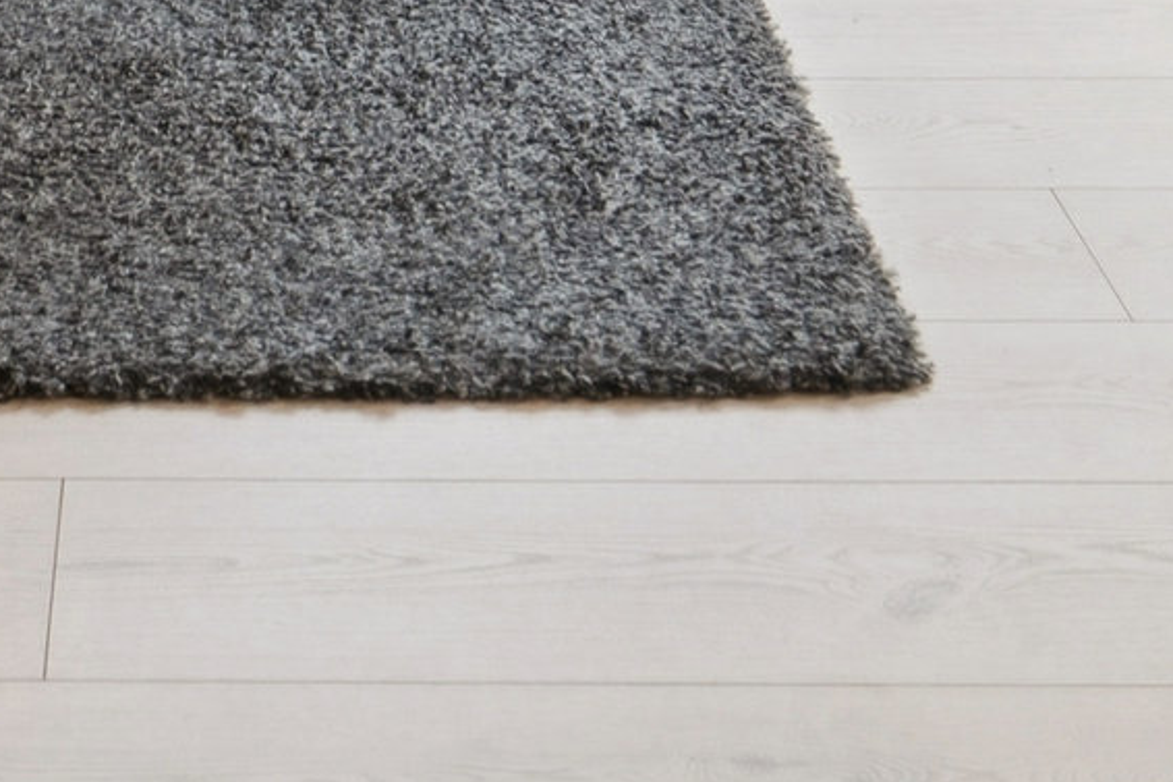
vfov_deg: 9.7
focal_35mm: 123
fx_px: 4017
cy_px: -1151
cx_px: 178
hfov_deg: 16.4
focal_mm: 15.5
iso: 500
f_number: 8
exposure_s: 1/25
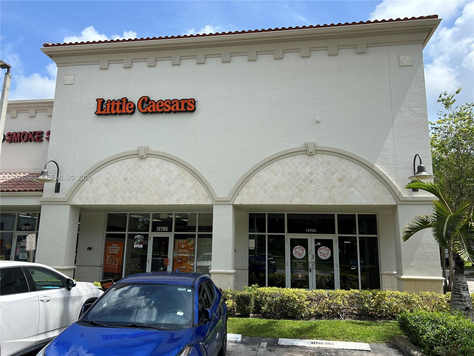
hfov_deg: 67.3
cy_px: 178
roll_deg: -0.6
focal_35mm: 26
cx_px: 237
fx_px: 356
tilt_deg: +10.4
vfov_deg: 53.1
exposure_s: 1/4115
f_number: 1.5
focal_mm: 5.7
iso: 50
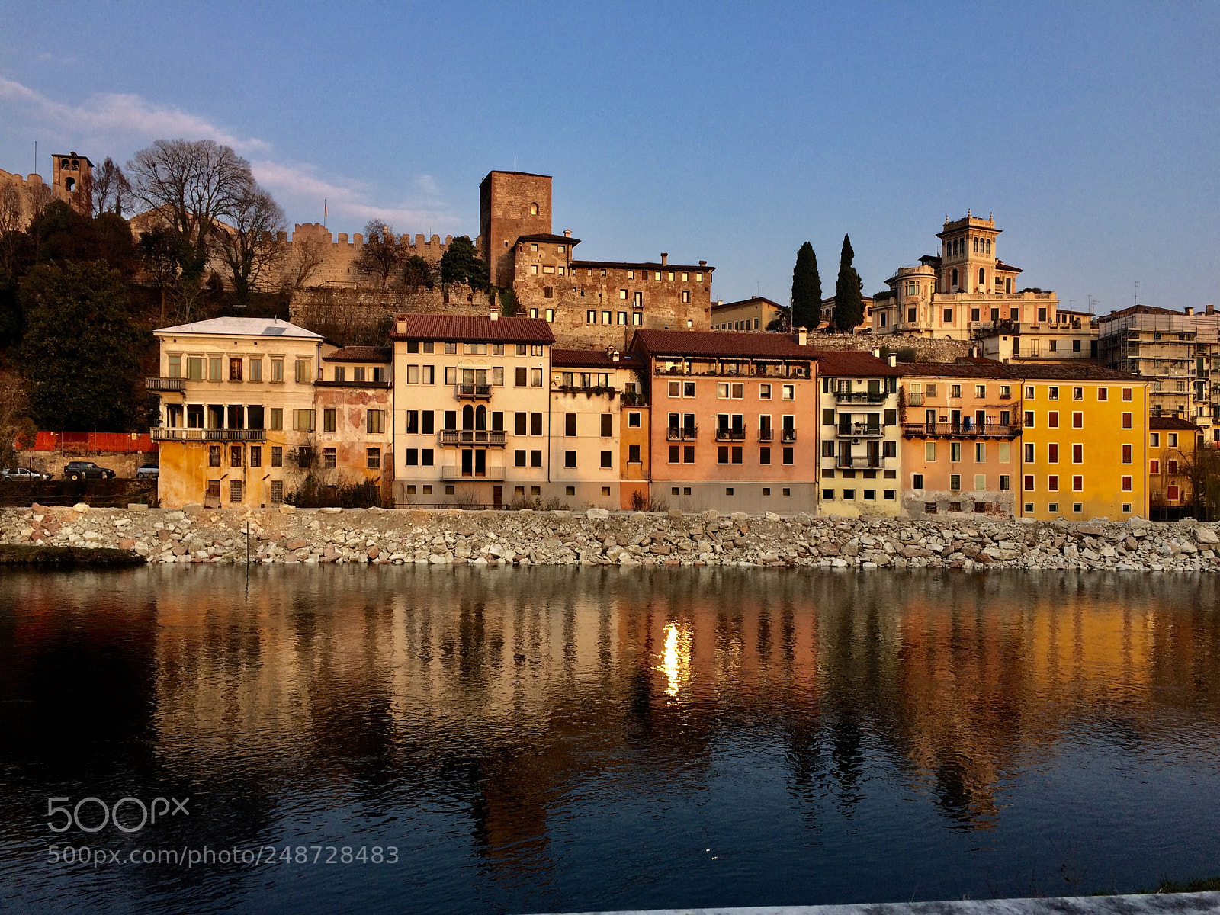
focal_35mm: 29
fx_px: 1022
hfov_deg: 61.7
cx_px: 610
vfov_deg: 48.2
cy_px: 458
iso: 32
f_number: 2.2
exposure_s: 1/631
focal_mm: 4.15
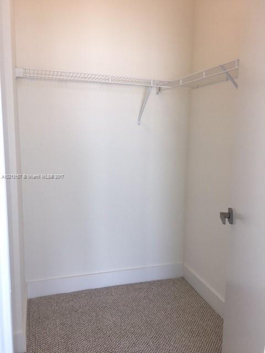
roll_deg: -0.8
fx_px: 296
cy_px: 176
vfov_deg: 61.7
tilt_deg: -7.7
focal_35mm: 29
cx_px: 132
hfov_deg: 48.2
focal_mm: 4.15
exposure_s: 1/32
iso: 25
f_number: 2.2
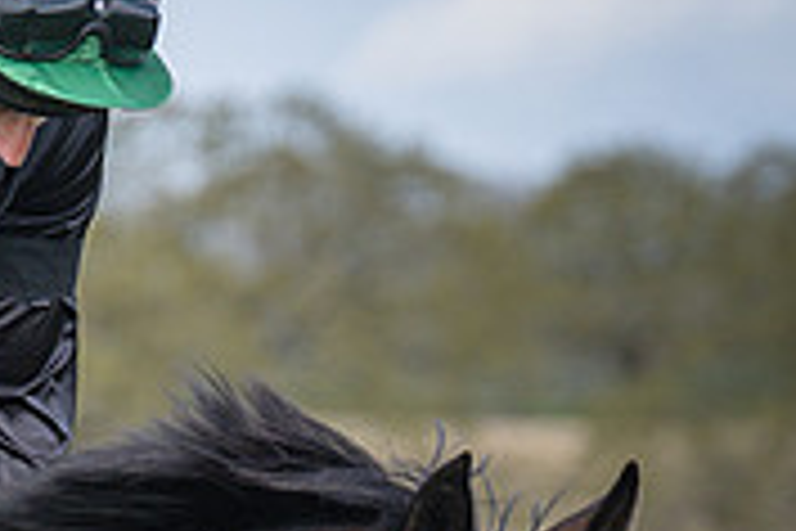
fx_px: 15233
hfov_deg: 3.0
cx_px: 341
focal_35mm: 689
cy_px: 785
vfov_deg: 2.0
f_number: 2.8
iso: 100
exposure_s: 1/1000
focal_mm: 89
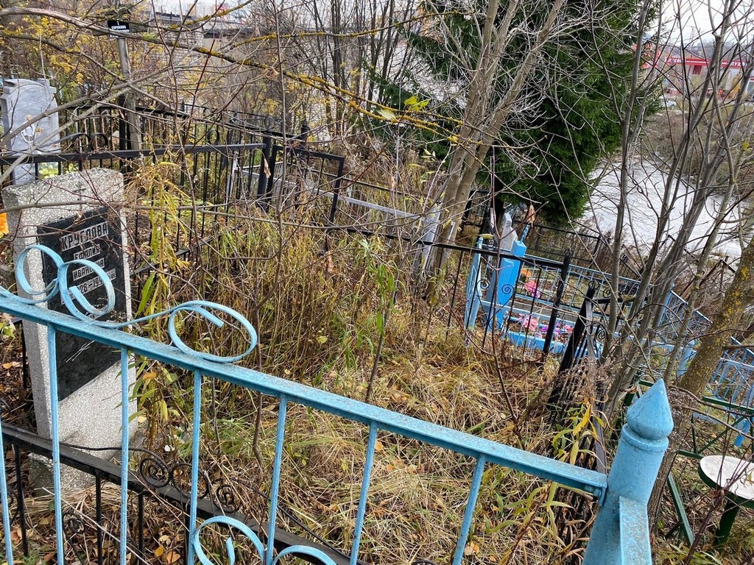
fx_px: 566
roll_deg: -1.4
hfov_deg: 67.3
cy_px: 282
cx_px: 377
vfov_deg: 53.1
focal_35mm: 26
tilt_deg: -20.6
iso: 32
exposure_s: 1/125
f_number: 1.8
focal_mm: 4.25
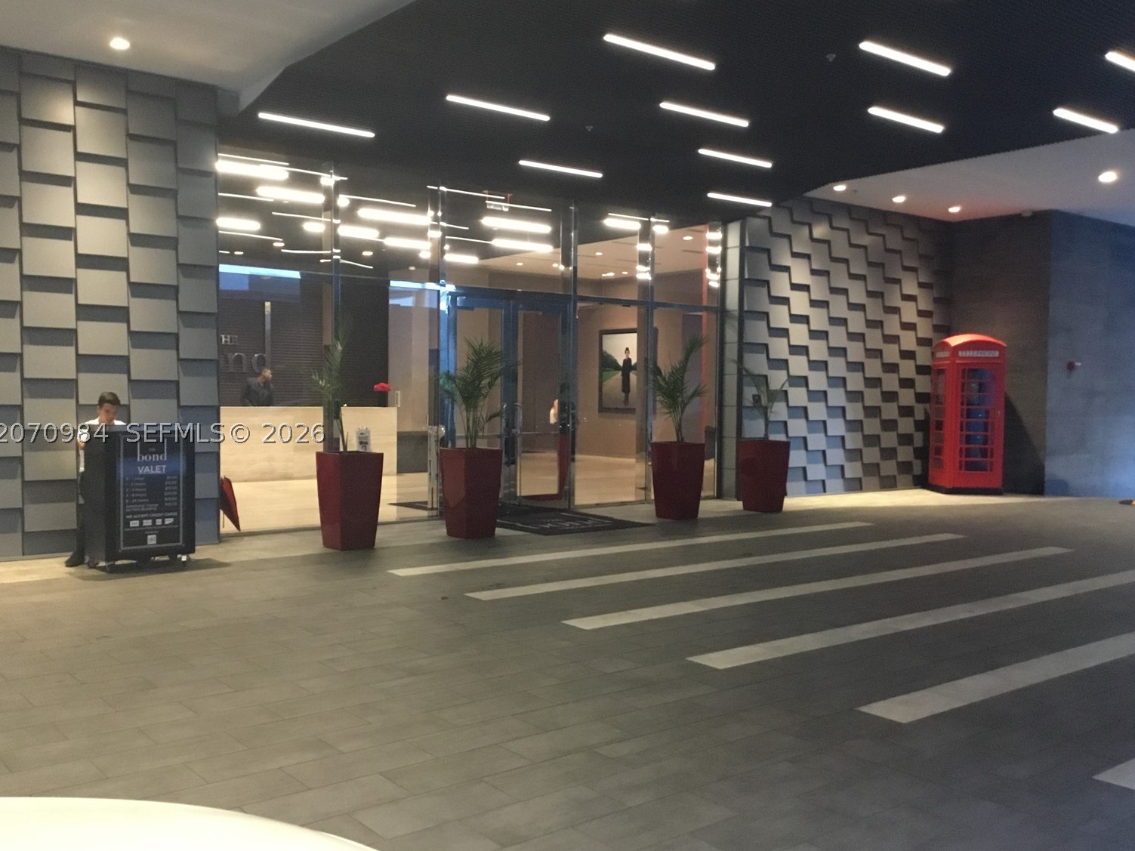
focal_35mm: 33
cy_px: 433
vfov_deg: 42.9
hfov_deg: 55.4
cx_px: 557
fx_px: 1082
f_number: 2.4
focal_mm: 3.3
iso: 320
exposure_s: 1/15
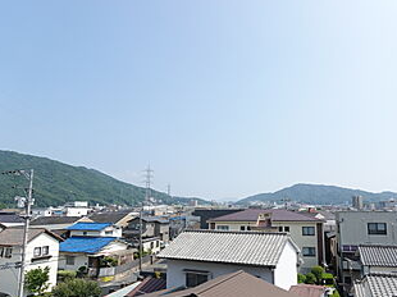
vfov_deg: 54.7
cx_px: 237
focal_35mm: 25
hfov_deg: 68.8
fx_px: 286
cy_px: 166
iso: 125
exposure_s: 1/640
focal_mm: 6.9
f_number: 4.5
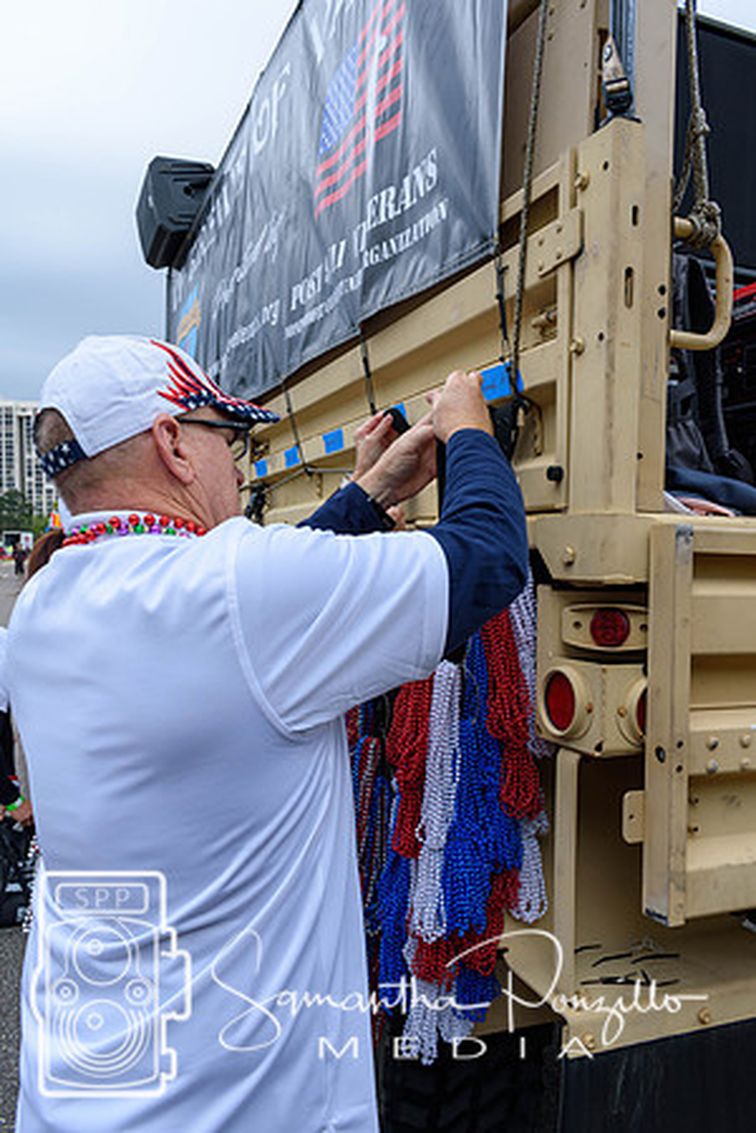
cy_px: 566
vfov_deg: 67.4
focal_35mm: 27
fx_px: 850
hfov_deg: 47.9
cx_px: 378
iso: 200
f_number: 8
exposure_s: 1/250
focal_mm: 18
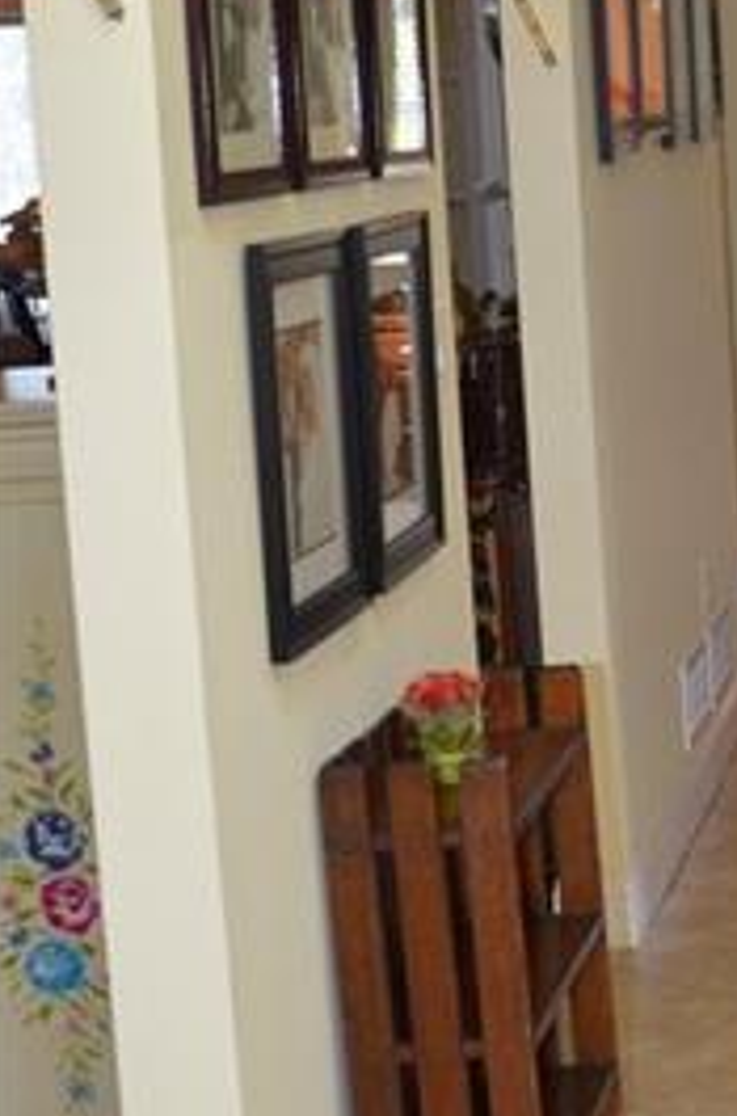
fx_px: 2827
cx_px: 1057
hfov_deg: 14.0
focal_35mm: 91
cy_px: 345
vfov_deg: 22.2
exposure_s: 1/60
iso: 560
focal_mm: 21
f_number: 3.8
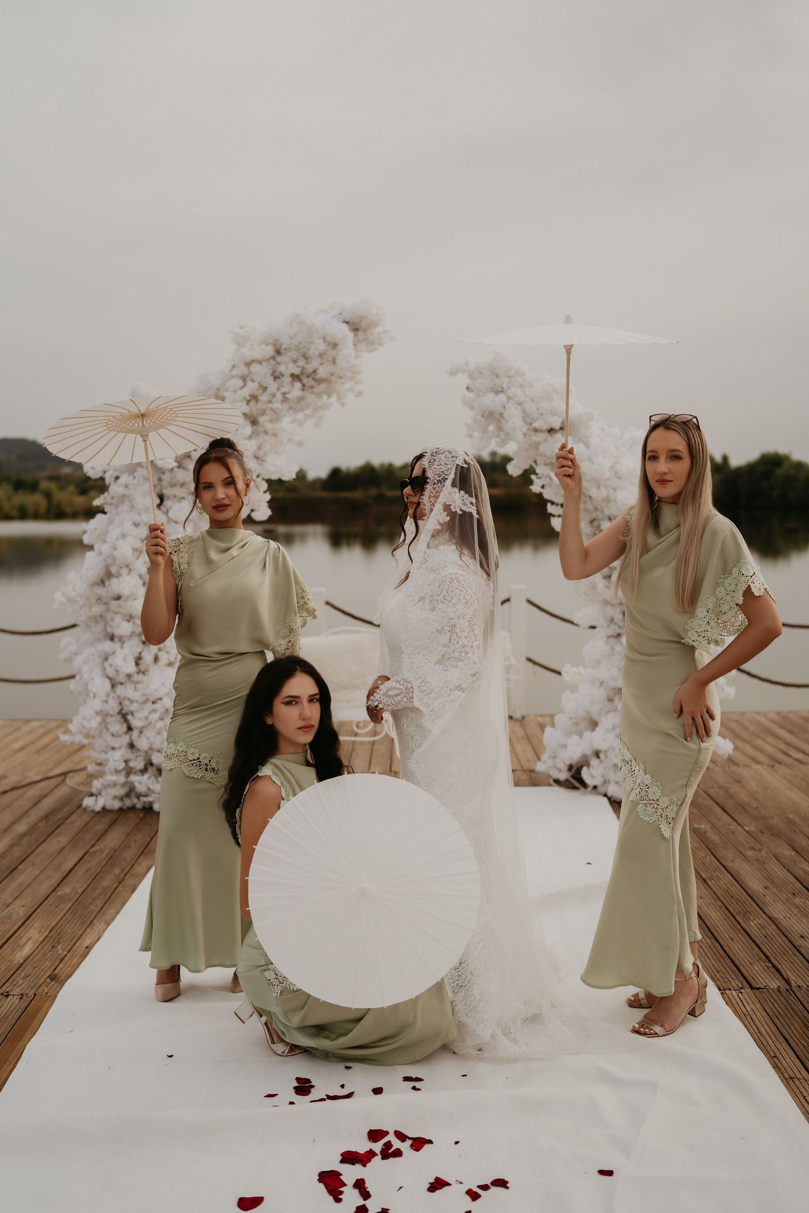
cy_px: 606
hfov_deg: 37.9
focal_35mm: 35
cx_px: 404
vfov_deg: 54.4
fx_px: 1180
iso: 80
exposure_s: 1/1600
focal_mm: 35
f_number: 1.8
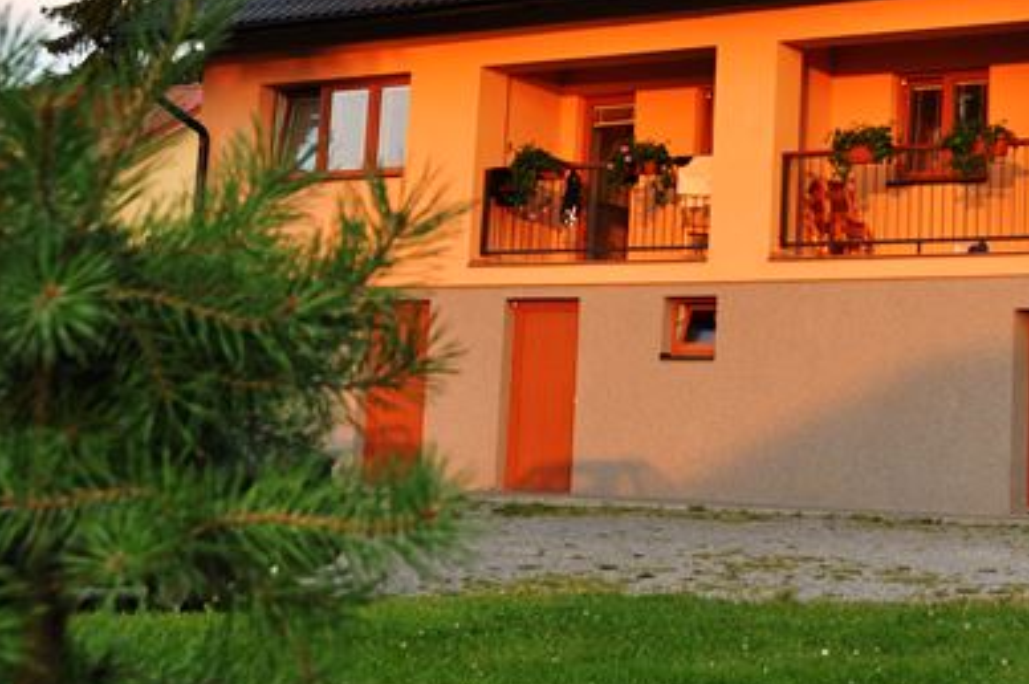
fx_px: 1942
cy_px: 110
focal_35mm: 68
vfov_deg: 19.7
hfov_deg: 28.7
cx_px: 883
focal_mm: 22
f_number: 5
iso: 200
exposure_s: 1/100
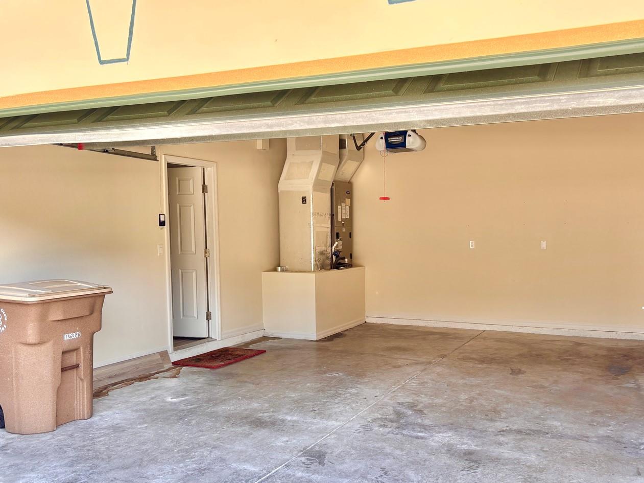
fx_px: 614
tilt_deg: -5.1
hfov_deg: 55.0
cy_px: 282
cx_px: 384
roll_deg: +0.2
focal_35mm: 33
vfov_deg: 42.8
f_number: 1.6
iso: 40
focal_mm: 5.96
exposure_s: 1/205
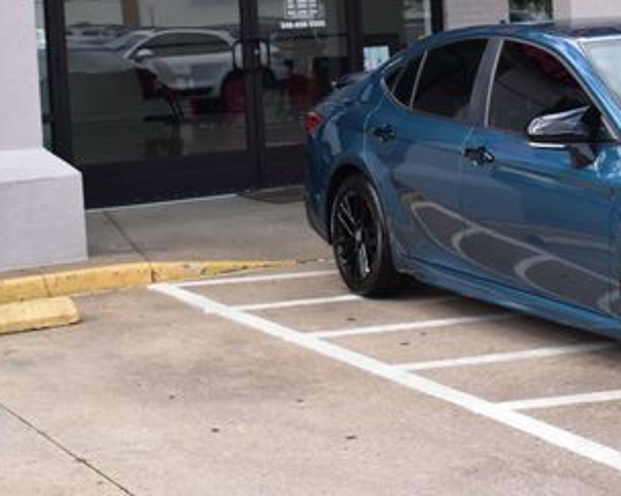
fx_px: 1580
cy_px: 67
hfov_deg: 22.0
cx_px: 462
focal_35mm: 86
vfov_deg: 17.6
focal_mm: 29
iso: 400
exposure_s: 1/250
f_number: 10
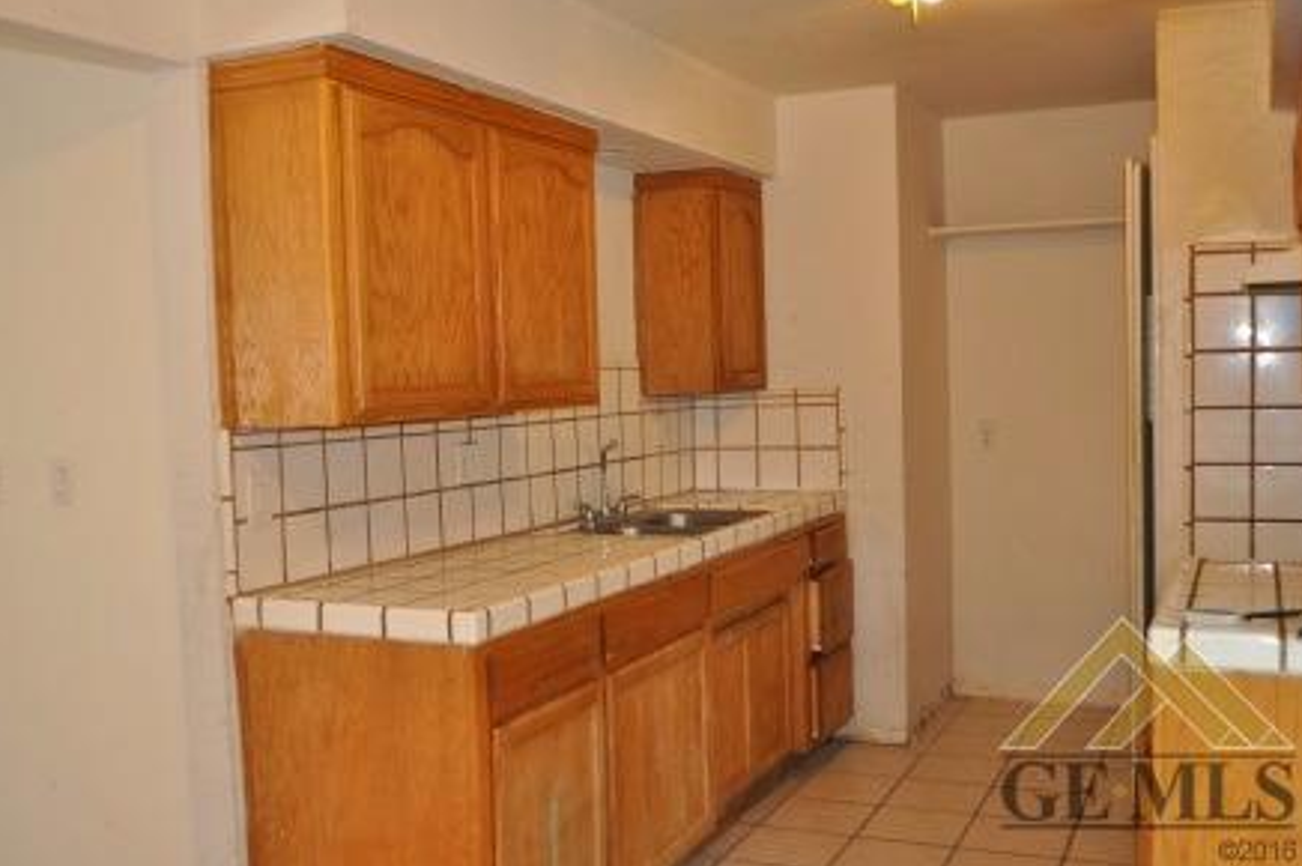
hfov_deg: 51.9
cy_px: 430
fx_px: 1337
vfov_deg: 35.9
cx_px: 654
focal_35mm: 37
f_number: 4
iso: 800
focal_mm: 24
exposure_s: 1/60
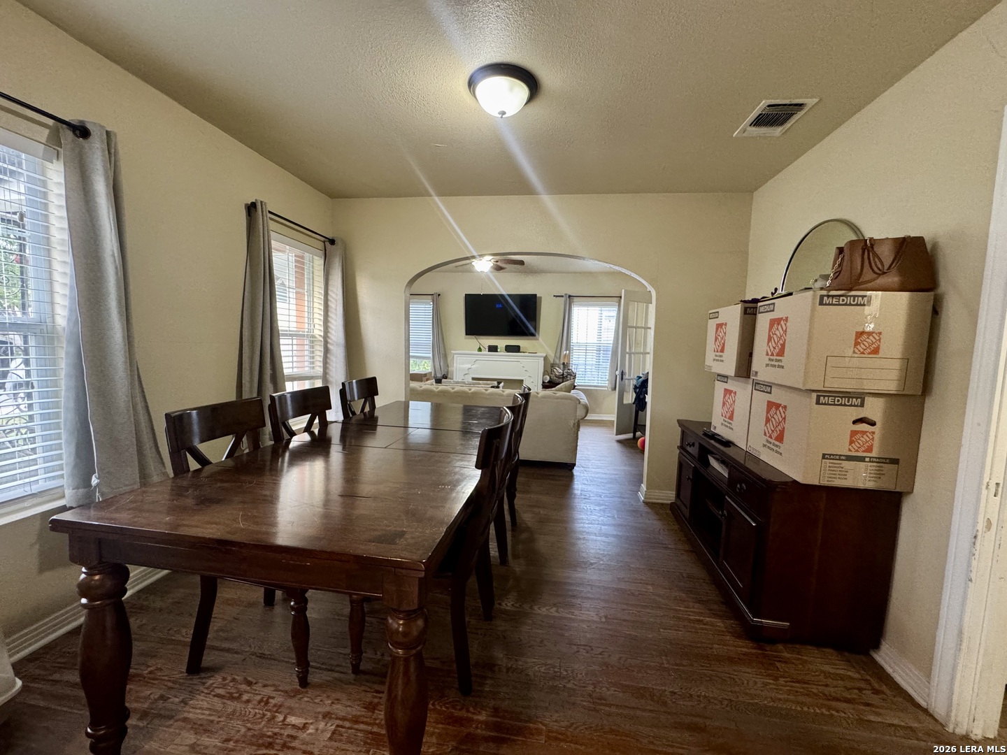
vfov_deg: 85.7
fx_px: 407
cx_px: 504
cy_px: 378
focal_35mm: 14
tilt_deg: -5.2
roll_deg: -2.0
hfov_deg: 102.1
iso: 500
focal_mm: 2.22
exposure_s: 1/60
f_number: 2.2
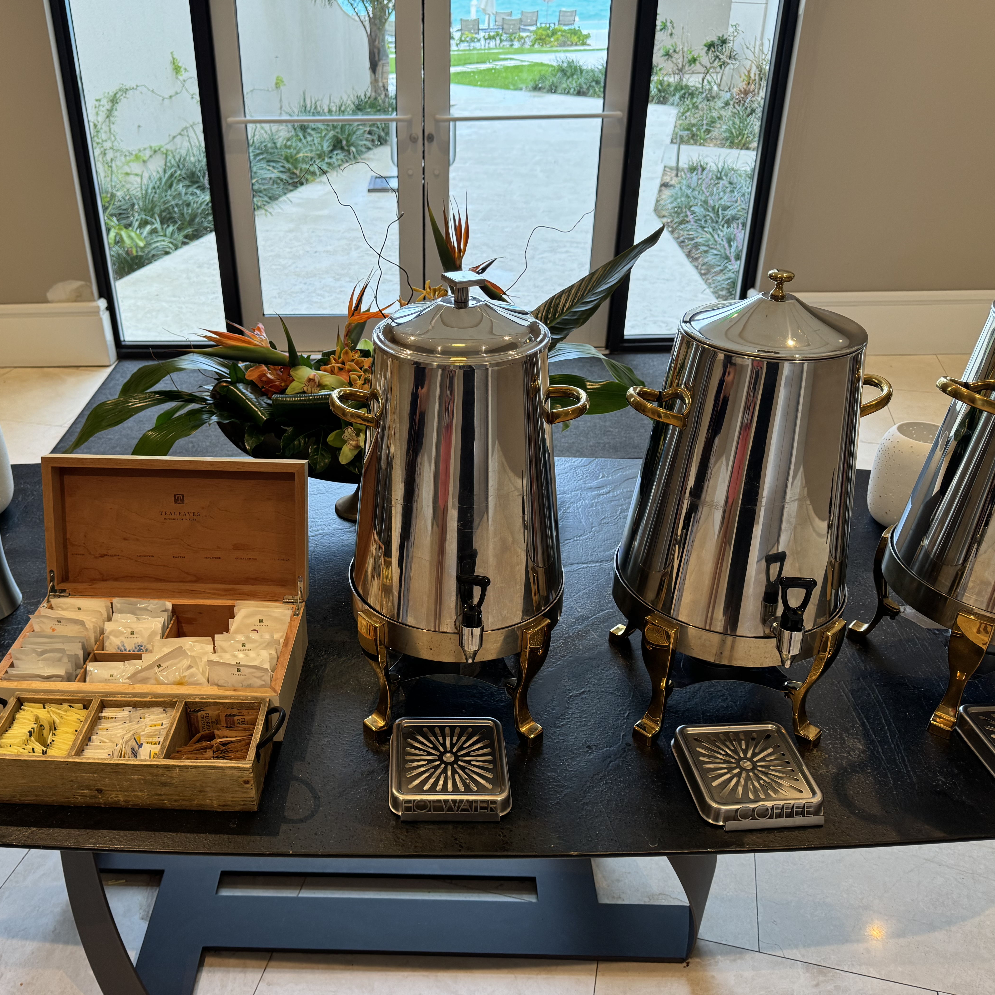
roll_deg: +1.0
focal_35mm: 29
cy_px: 486
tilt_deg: -28.8
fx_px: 943
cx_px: 393
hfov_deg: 55.2
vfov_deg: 55.6
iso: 125
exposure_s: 1/60
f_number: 1.78
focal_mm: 6.76
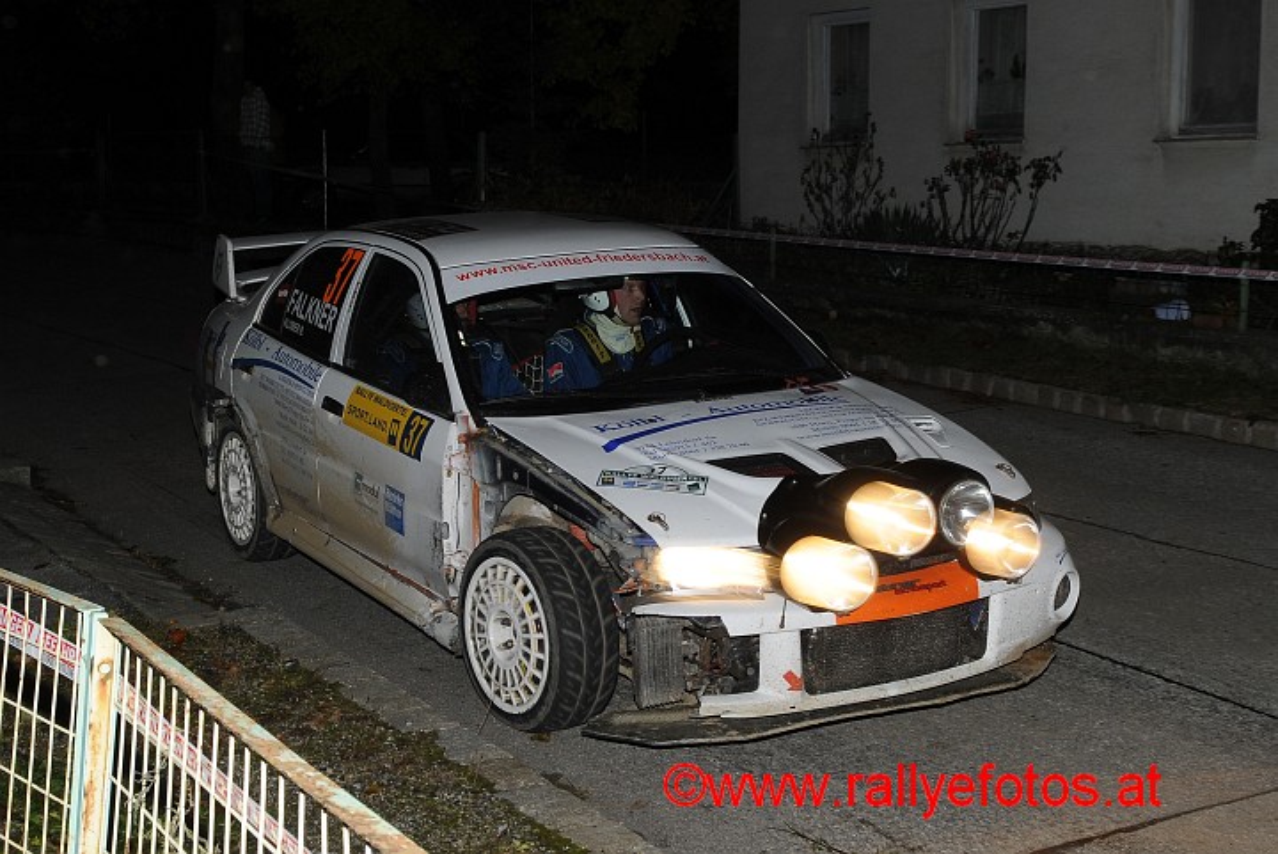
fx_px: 1652
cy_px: 427
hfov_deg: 42.3
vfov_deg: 29.0
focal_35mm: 46
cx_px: 639
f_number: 8
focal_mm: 31
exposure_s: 1/20
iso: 200
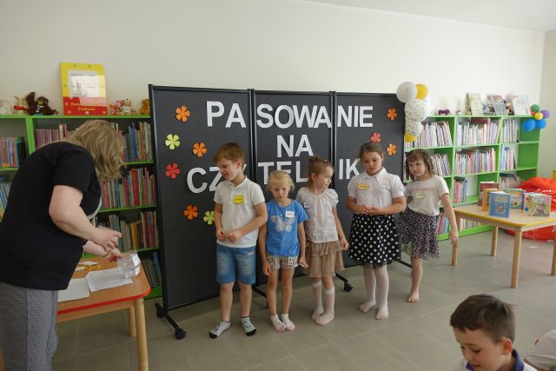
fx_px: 371
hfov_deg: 73.7
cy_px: 186
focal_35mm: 24
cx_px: 278
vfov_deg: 53.2
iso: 125
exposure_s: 1/100
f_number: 2.8
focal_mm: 8.8
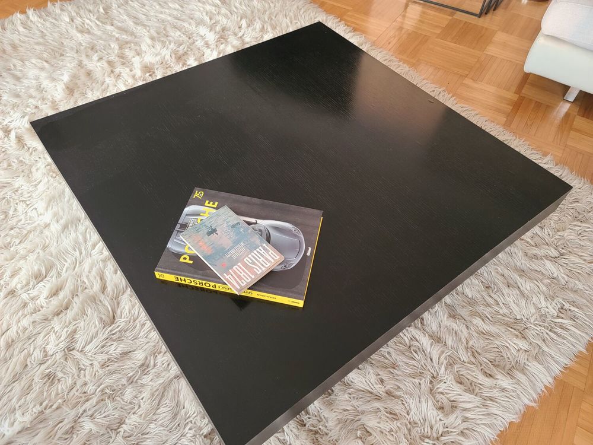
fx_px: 428
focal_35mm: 25
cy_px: 222
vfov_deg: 54.9
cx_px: 296
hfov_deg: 69.4
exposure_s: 1/40
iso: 400
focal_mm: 7
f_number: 1.8
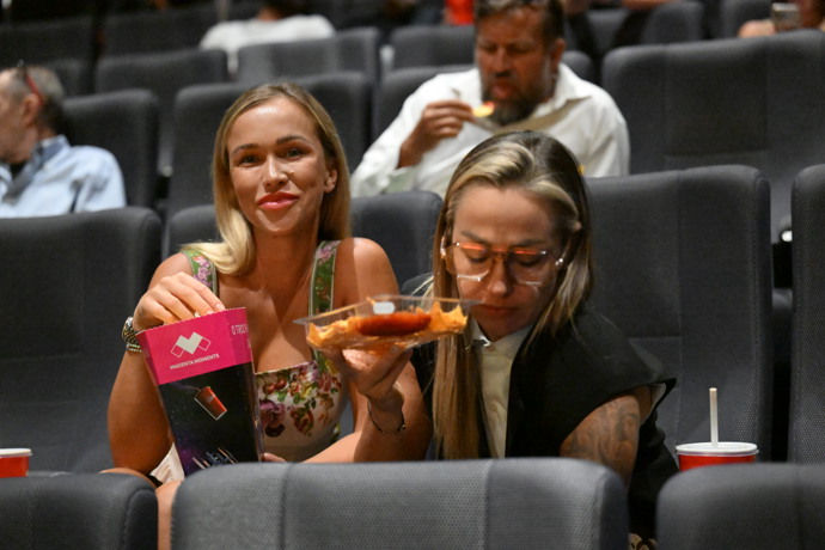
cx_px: 412
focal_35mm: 77
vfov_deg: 17.7
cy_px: 275
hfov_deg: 26.3
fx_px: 1764
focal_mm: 77
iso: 25600
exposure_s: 1/250
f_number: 2.8
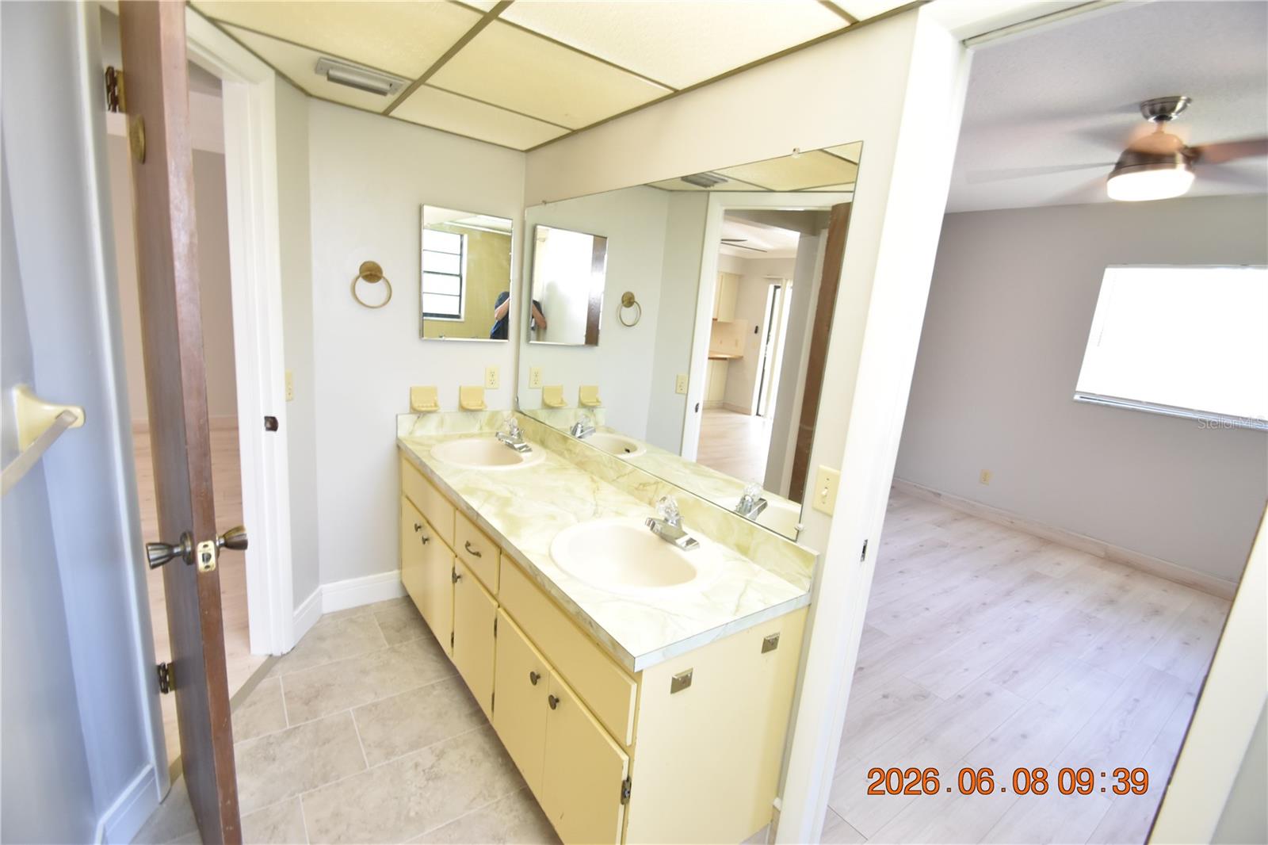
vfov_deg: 77.3
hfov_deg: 100.4
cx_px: 634
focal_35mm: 15
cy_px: 422
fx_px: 528
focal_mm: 10
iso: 800
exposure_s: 1/30
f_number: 3.5
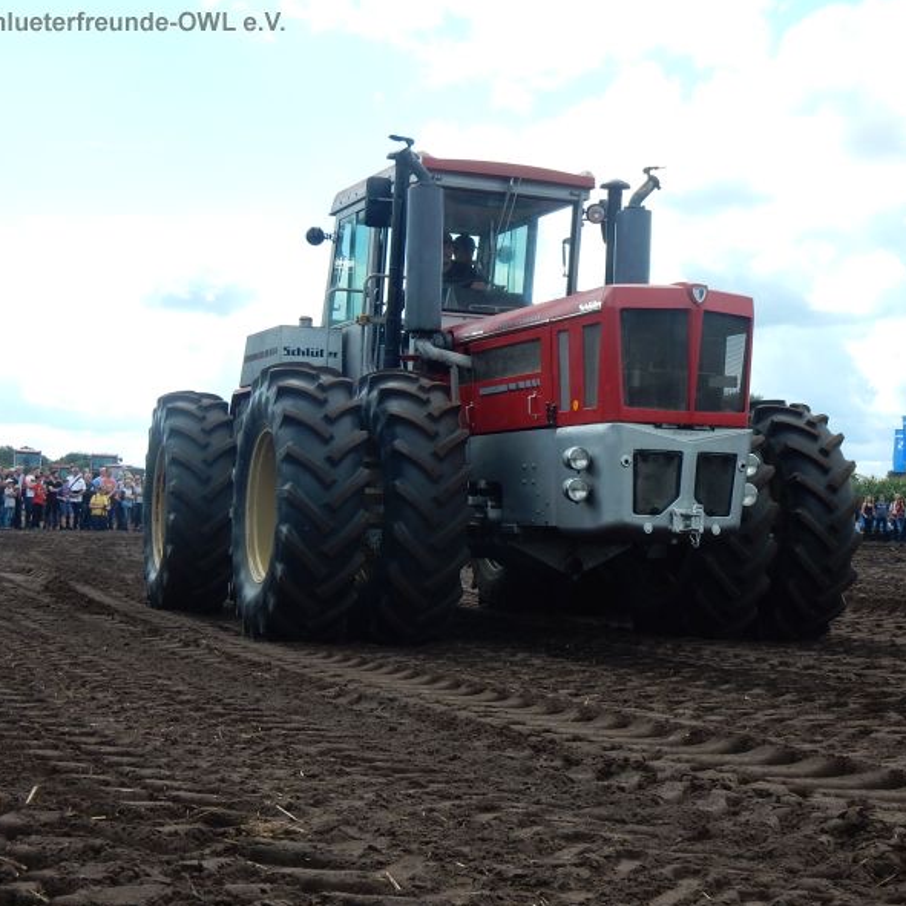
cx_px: 556
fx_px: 1806
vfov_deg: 28.2
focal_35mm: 61
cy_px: 454
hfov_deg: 28.1
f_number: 4.5
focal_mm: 9
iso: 125
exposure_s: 1/500
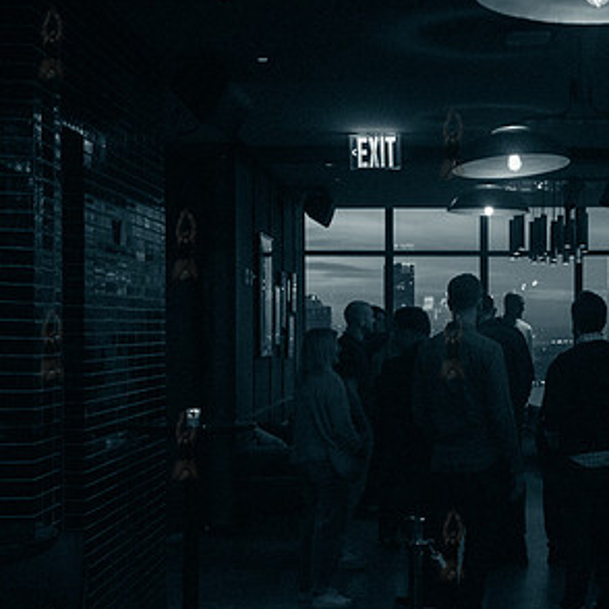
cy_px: 343
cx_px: 452
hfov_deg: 27.8
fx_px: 1214
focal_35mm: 61
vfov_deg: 28.1
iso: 8000
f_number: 5
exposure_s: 1/125
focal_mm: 35
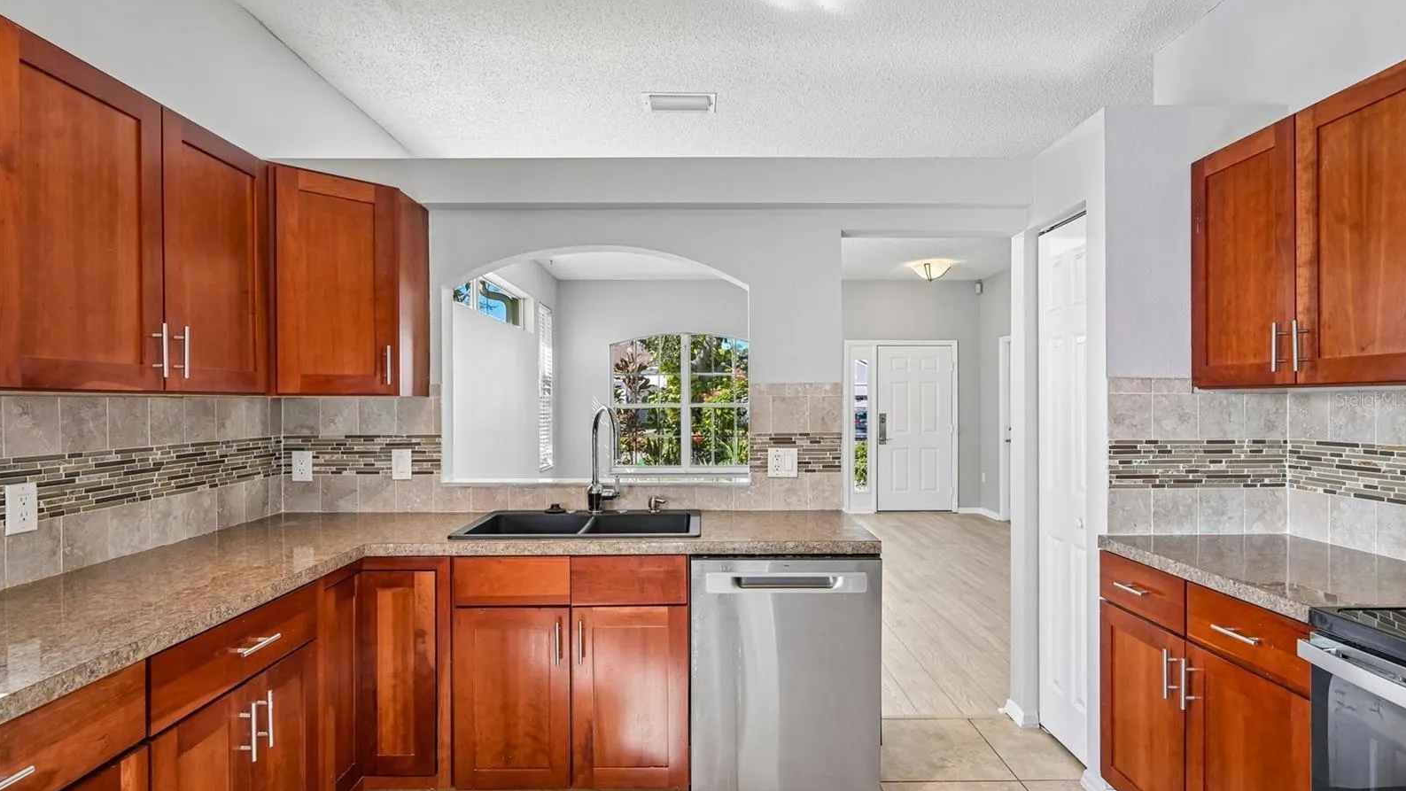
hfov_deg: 89.6
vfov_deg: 58.4
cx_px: 705
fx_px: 708
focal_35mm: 19
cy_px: 399
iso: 400
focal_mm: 18
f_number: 8
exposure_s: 1/20
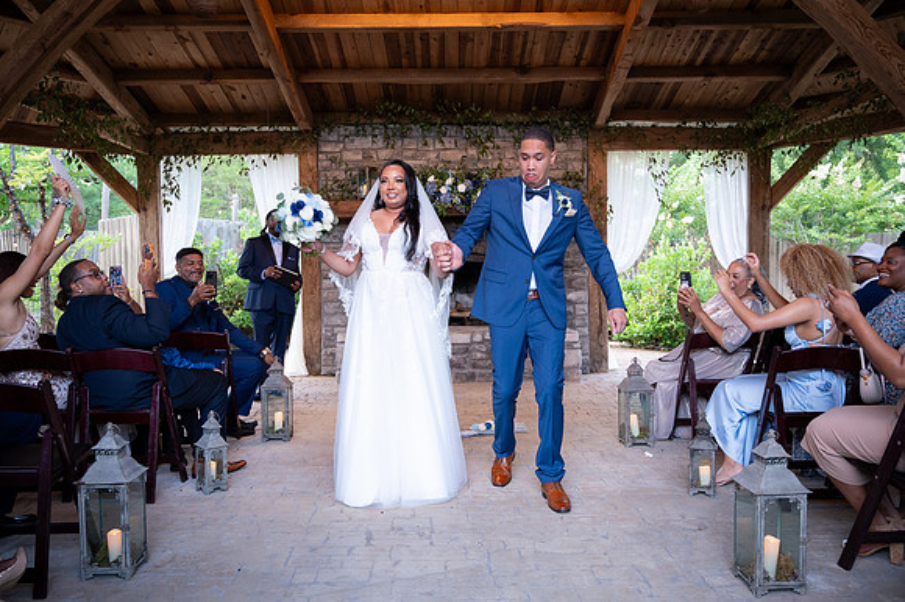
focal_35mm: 30
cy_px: 301
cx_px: 452
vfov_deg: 43.9
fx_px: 747
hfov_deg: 62.4
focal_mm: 29
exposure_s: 1/125
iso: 1600
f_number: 4
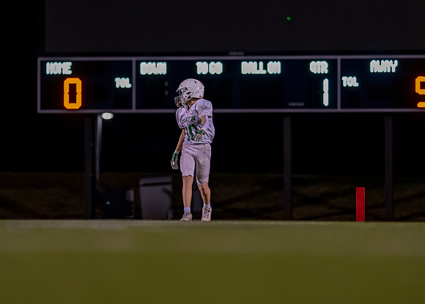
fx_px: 2467
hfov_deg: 9.8
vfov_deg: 7.0
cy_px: 115
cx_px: 202
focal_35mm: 204
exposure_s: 1/1250
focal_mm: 135
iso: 1250
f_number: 1.8
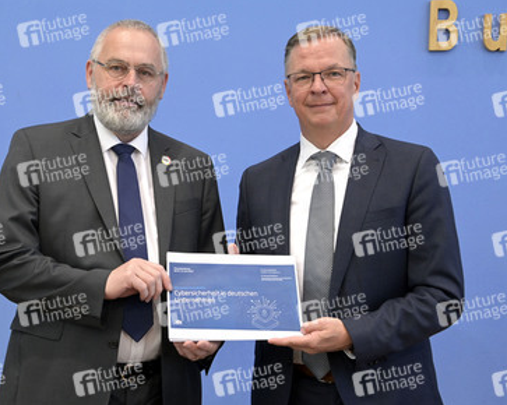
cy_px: 205
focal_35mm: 56
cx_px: 212
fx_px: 840
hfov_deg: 33.5
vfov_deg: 27.1
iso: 4000
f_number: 5.6
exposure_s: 1/400
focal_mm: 48
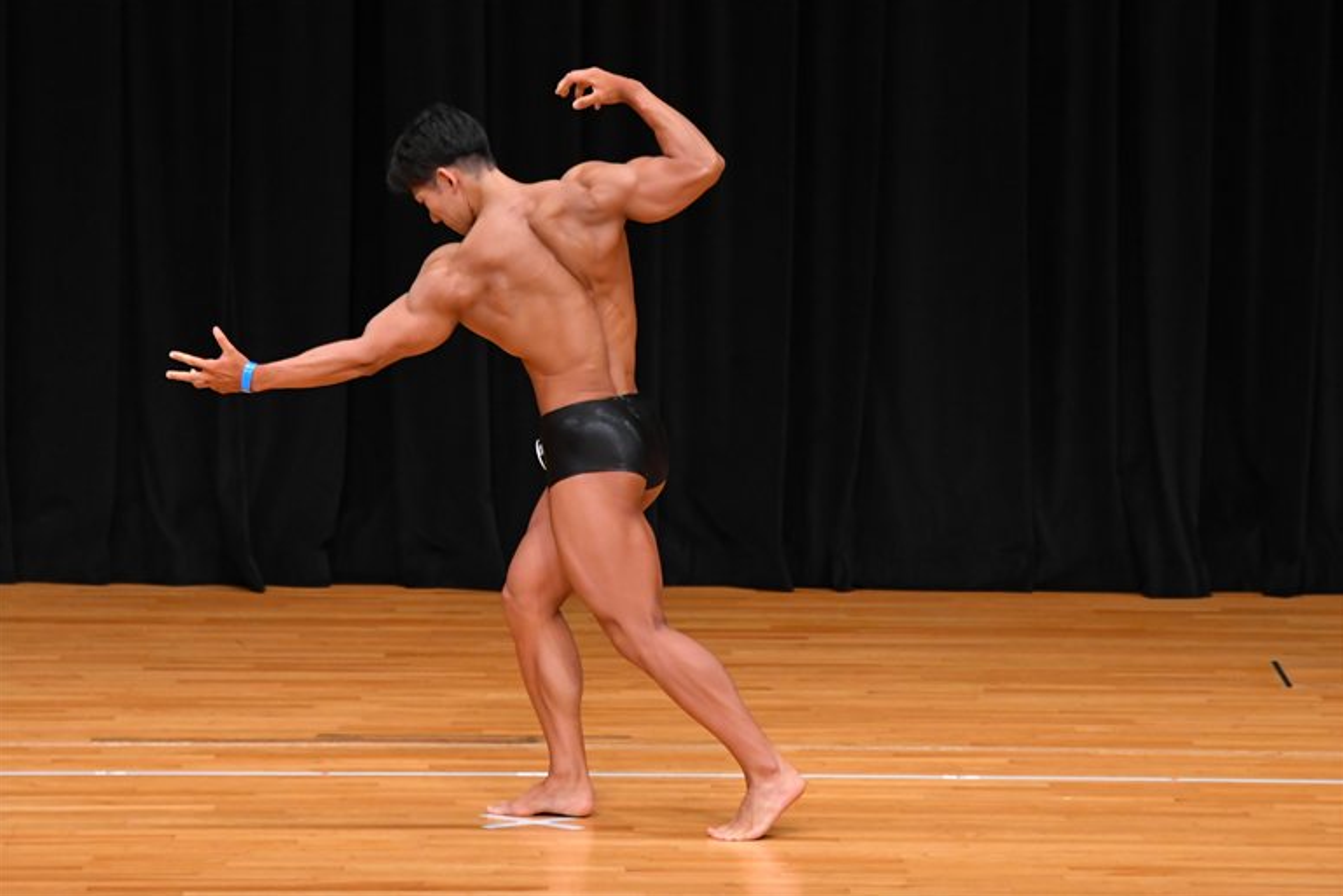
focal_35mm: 272
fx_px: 10148
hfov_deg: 7.6
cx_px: 675
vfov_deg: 5.1
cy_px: 447
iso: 3200
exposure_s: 1/400
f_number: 5.6
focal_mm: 180
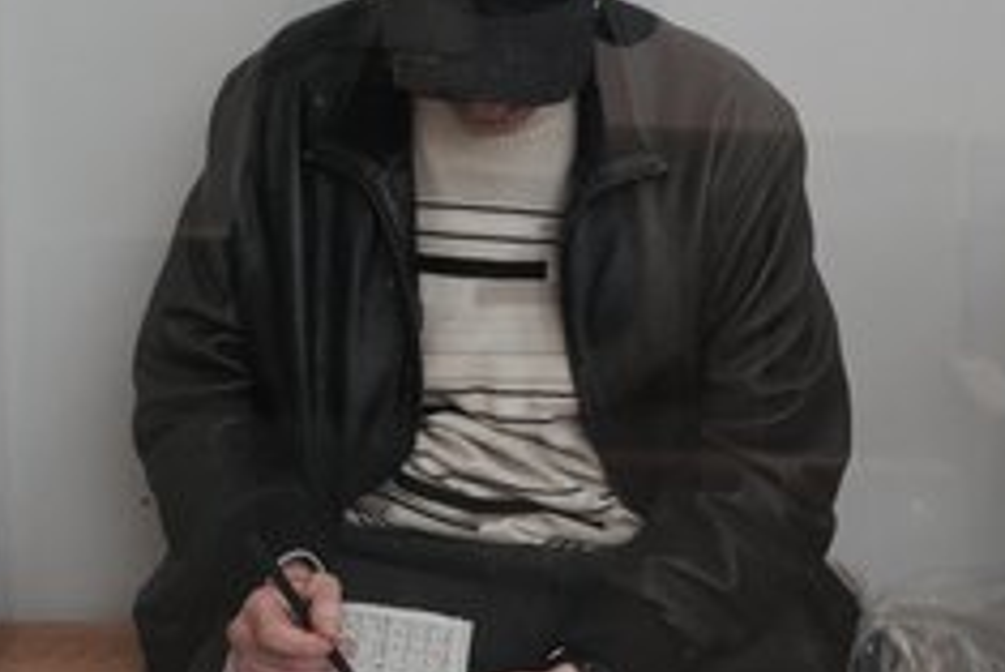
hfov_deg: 23.9
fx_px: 2374
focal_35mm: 85
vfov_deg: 16.1
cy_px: 310
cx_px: 462
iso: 3200
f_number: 5.6
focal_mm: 50
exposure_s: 1/500
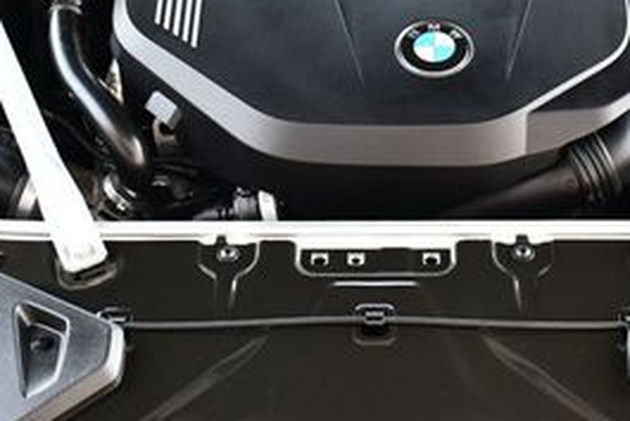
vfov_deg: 15.7
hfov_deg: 23.3
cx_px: 364
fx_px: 1523
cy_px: 181
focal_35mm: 87
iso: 800
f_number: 3.5
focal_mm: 18
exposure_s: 1/160
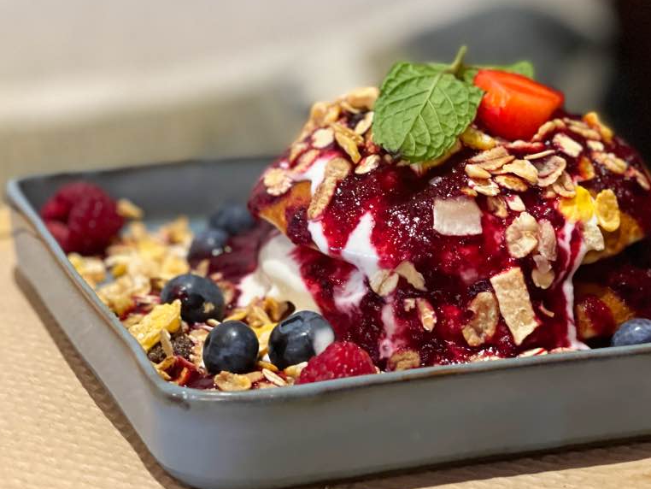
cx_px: 414
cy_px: 207
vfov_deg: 14.4
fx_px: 1938
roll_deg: -2.3
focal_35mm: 103
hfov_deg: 19.0
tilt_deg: -15.5
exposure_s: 1/14
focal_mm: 7.5
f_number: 2.2
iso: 400
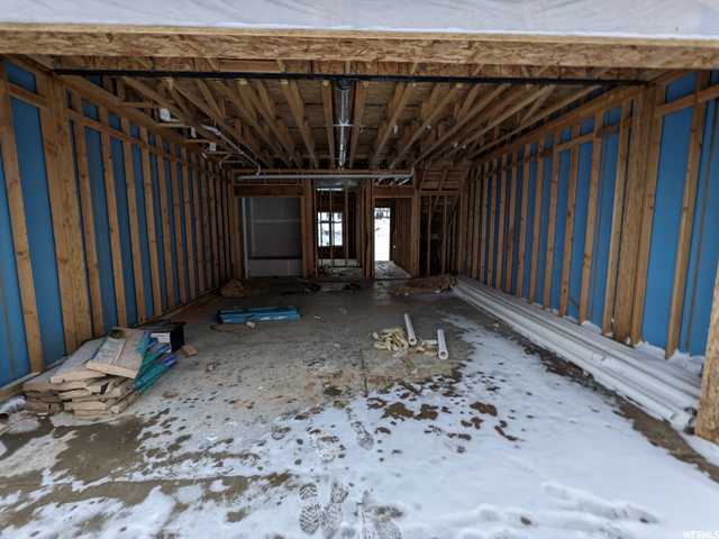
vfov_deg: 78.1
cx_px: 360
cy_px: 270
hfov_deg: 94.5
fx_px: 332
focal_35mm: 16
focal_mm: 2.22
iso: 45
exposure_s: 1/26.2
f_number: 2.2
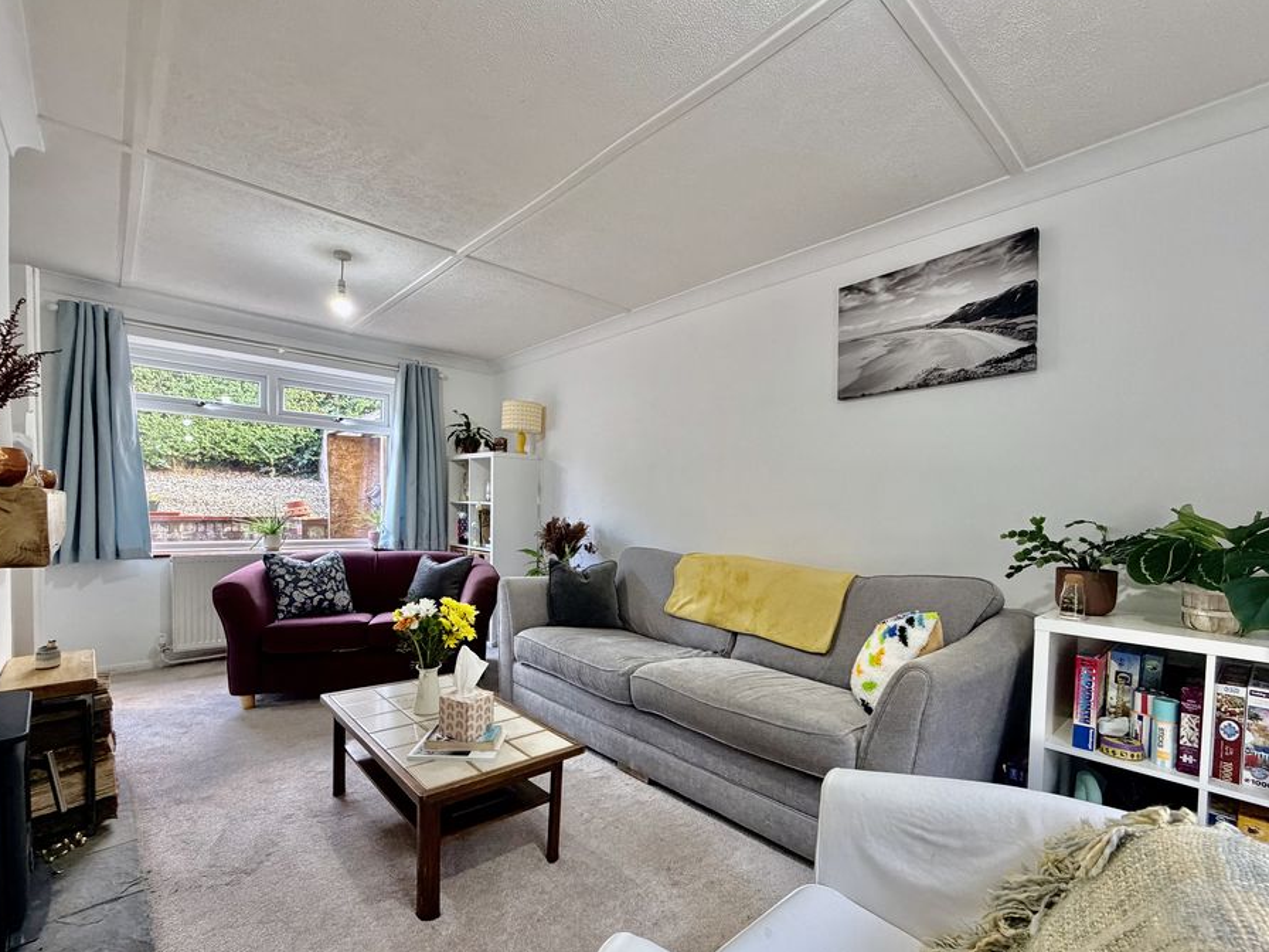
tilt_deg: -2.1
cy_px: 528
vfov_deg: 77.8
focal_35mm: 16
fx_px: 587
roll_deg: -1.0
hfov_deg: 94.5
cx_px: 636
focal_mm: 2.22
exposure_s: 1/101
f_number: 2.2
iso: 320
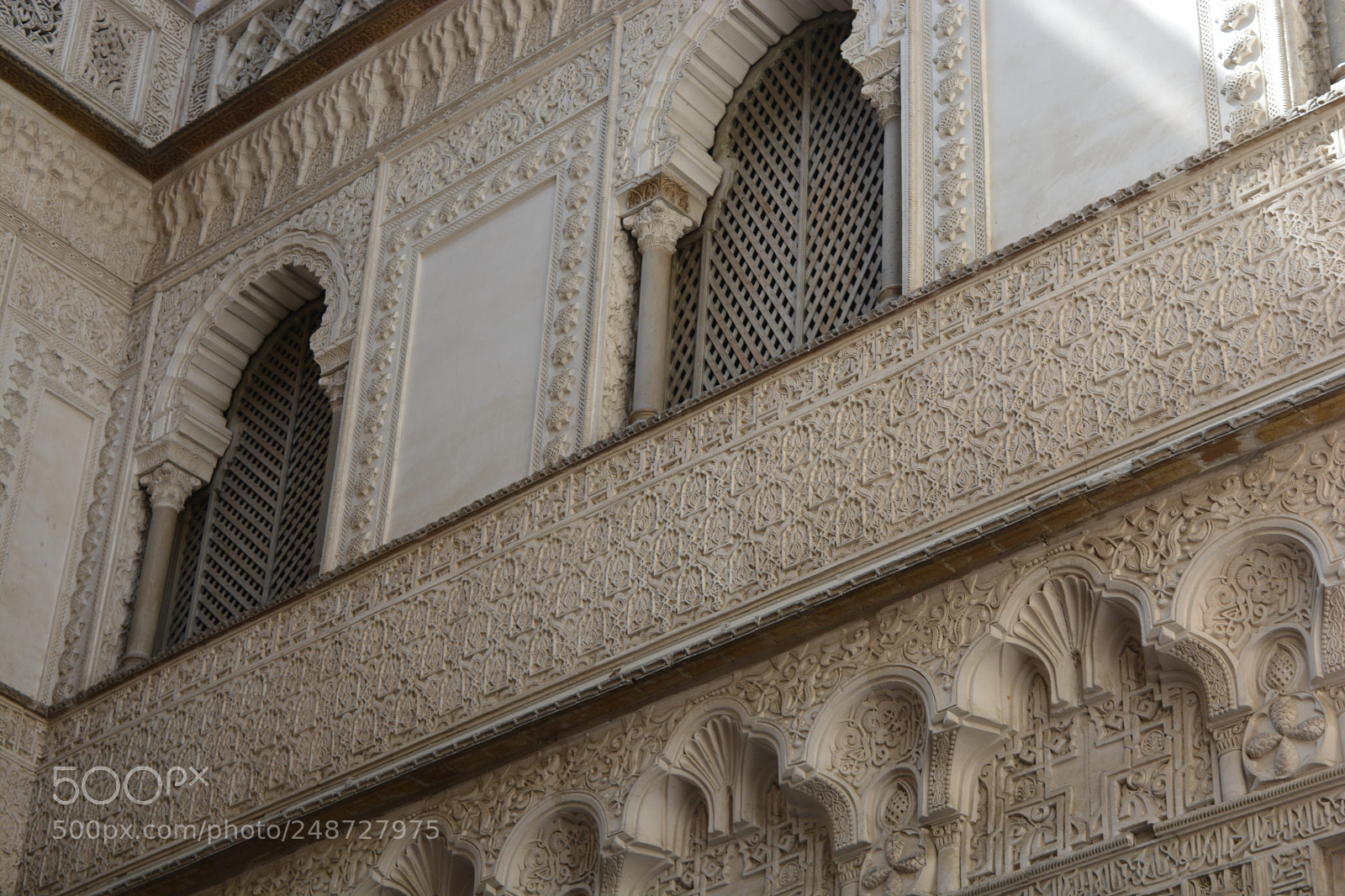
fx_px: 2801
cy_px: 448
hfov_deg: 27.0
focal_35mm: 75
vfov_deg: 18.2
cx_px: 672
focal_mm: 50
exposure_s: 1/125
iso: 250
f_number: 5.6
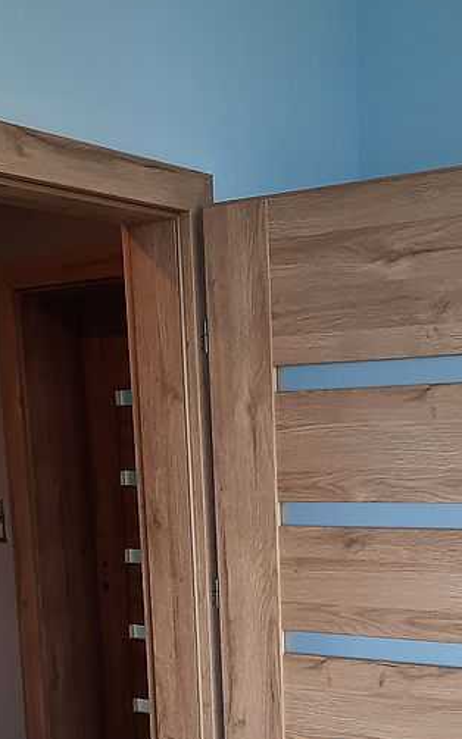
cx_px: 250
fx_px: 1089
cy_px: 620
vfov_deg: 35.9
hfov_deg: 23.9
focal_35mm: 54
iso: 64
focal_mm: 4.6
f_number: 2
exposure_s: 1/50
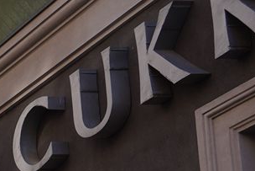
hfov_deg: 9.3
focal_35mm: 158
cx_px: -581
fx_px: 1120
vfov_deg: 7.9
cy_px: 453
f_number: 9
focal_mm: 24
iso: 100
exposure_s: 1/100
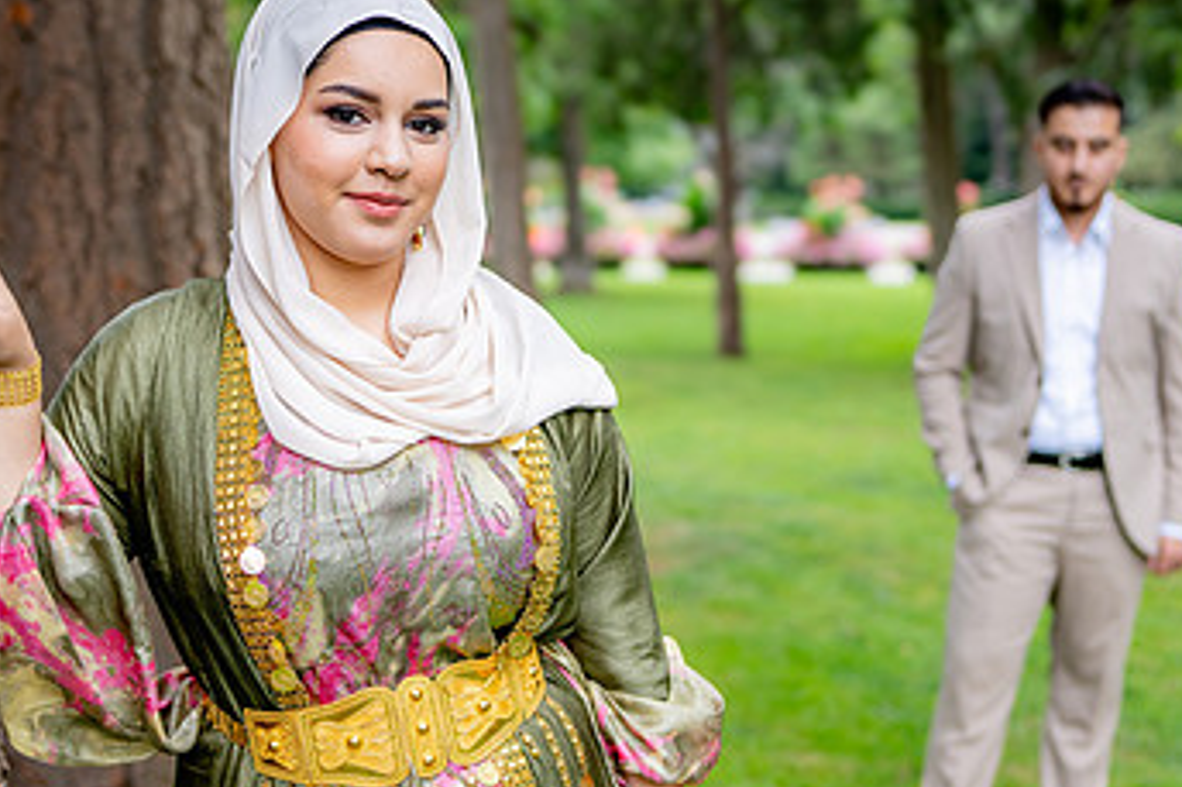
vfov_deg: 22.9
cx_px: 467
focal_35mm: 59
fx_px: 1936
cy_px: 459
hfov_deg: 33.8
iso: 200
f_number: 2
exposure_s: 1/1000
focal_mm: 35
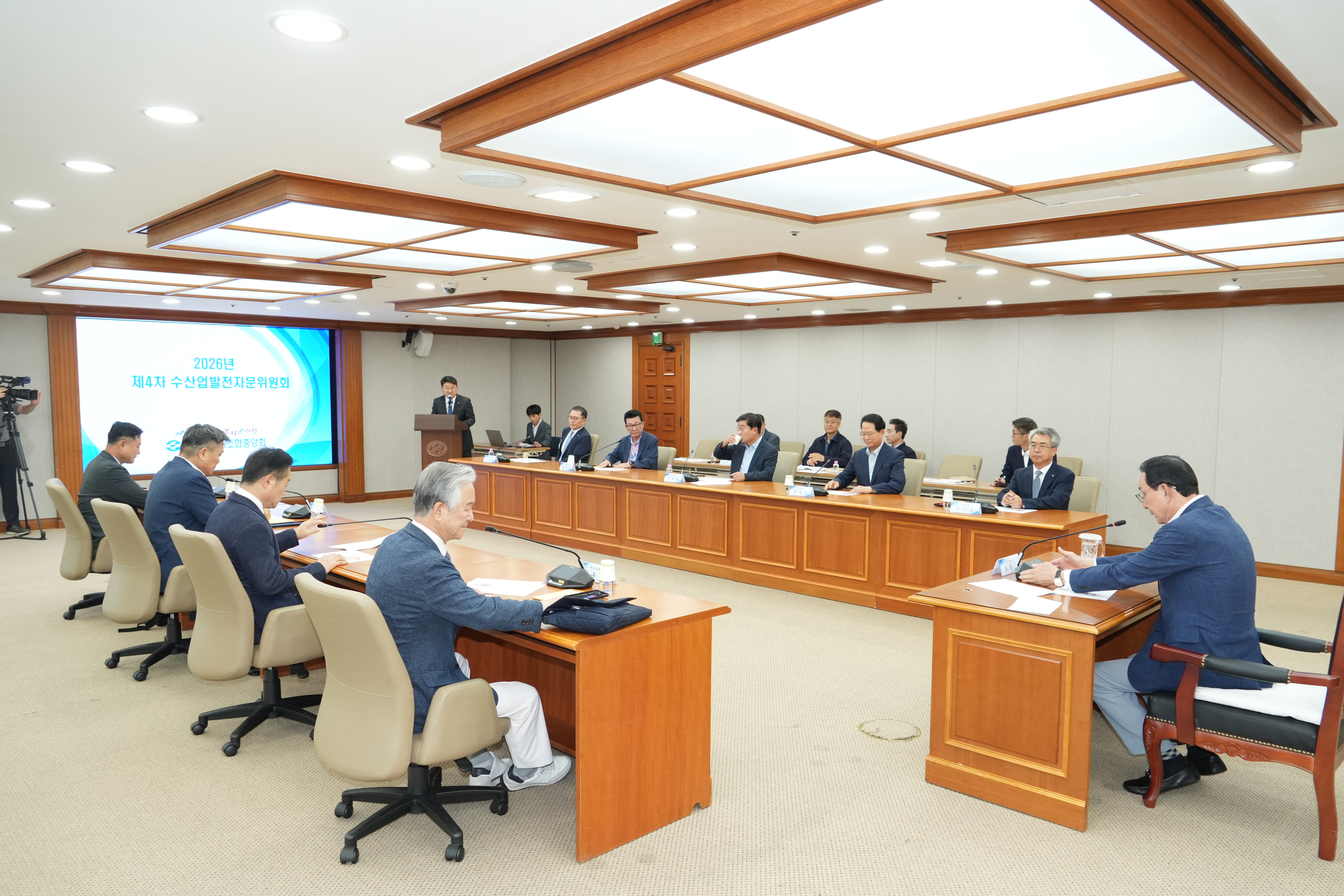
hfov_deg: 71.5
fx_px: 933
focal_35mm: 25
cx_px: 692
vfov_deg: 51.3
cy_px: 465
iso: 1250
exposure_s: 1/125
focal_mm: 24
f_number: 5
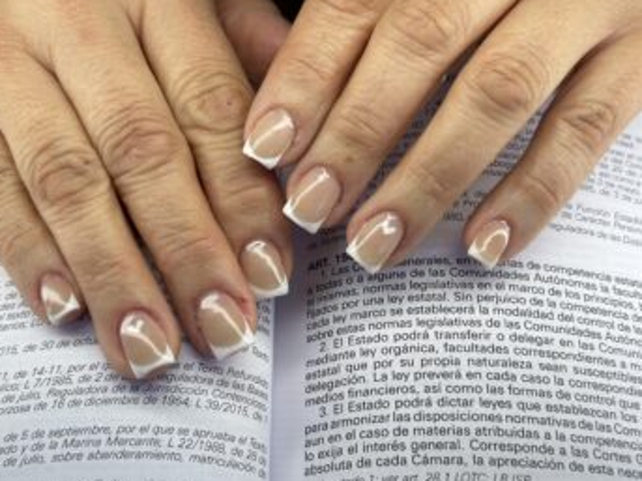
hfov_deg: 34.3
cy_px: 204
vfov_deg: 26.1
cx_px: 271
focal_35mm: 56
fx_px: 1038
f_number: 1.78
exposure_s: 1/407
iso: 80
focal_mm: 6.86
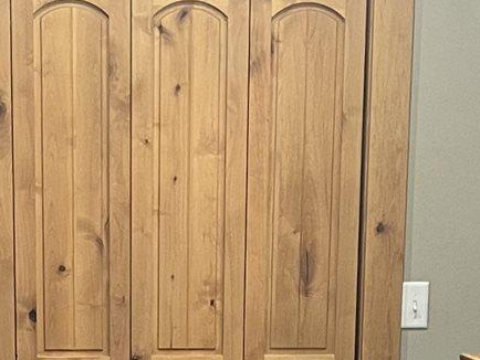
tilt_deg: -12.1
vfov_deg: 10.3
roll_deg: -0.6
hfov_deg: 14.3
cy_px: 582
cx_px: 176
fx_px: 1915
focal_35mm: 138
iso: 320
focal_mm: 5.7
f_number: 1.5
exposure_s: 1/60
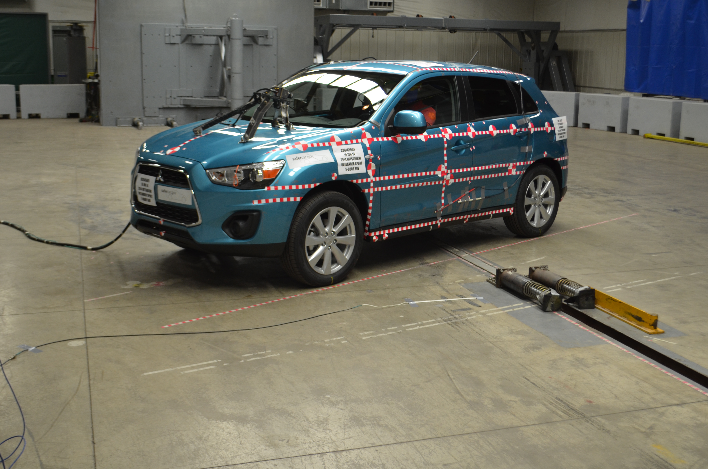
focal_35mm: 45
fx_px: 883
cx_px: 349
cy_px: 222
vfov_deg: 29.7
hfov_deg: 43.7
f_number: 4.5
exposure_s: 1/100
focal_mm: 28
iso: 400
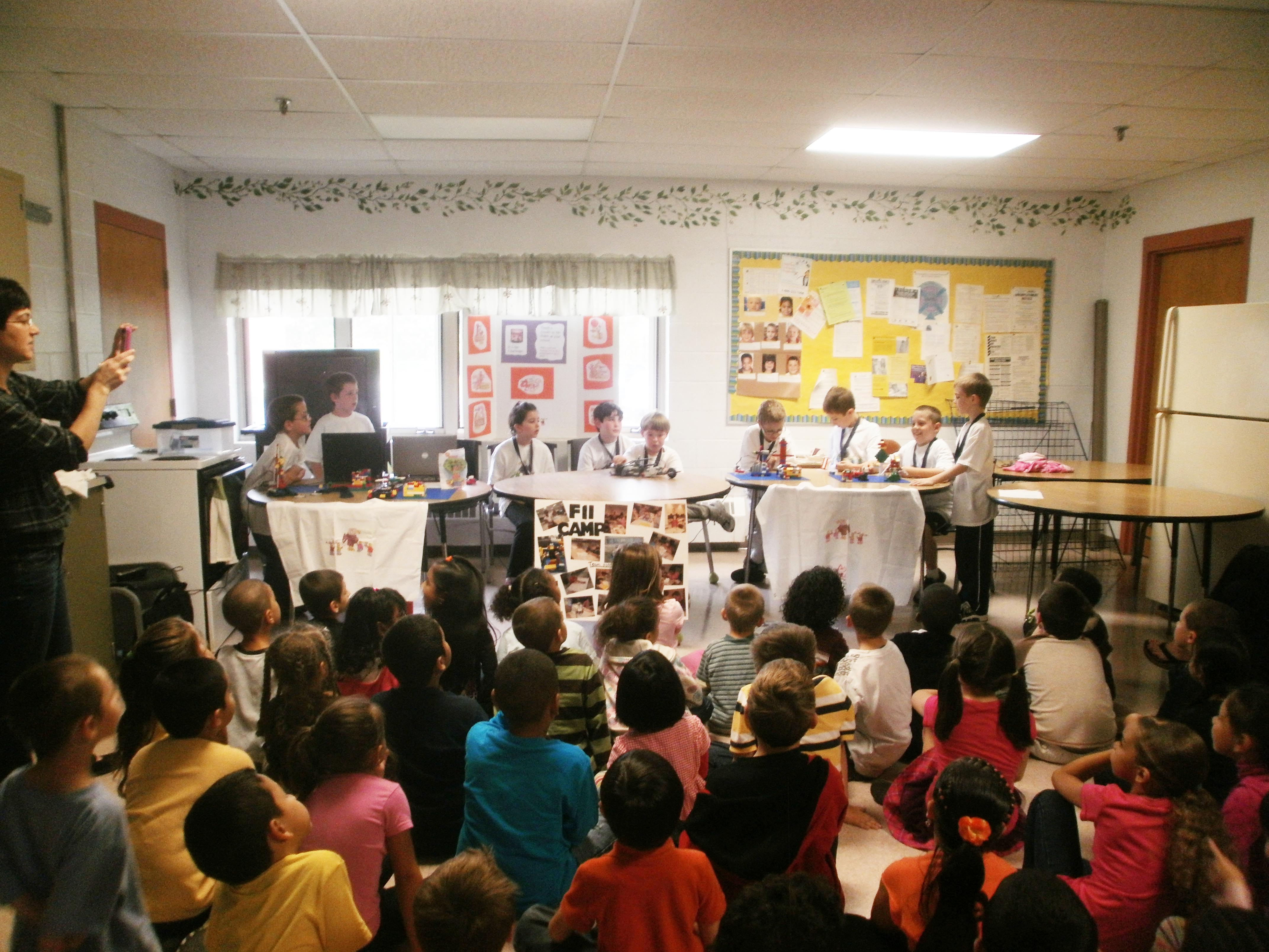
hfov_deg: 67.3
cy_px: 476
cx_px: 634
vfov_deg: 53.1
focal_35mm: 26
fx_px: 953
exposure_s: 1/25
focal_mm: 4.65
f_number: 2.6
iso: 125
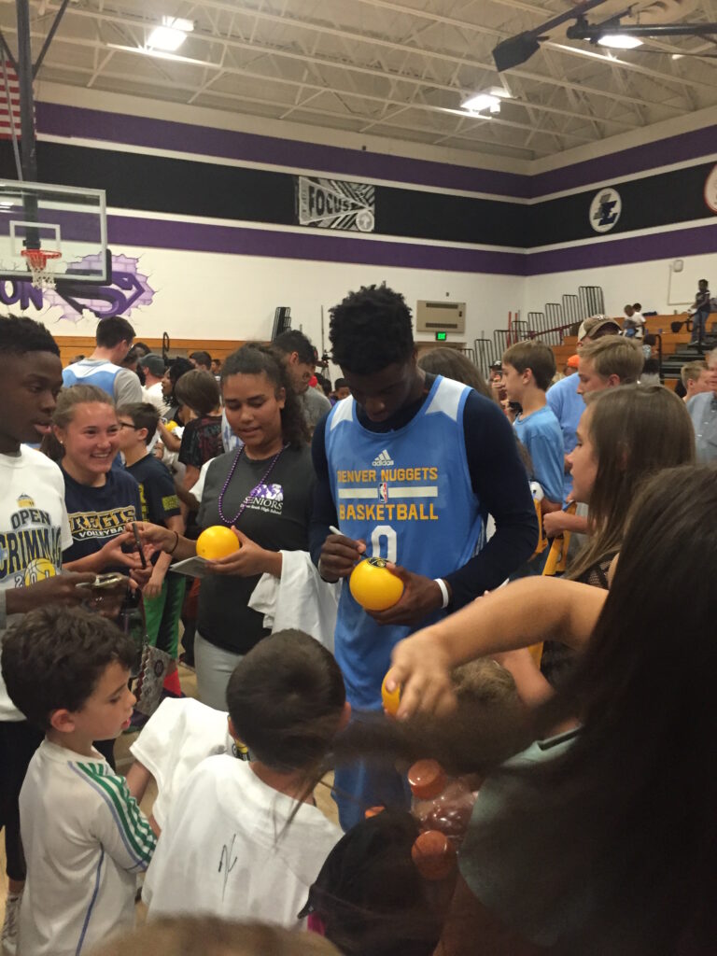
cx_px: 358
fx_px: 801
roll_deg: +0.1
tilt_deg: -9.1
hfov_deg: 48.2
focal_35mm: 29
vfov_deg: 61.7
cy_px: 478
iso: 250
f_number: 2.2
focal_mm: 4.15
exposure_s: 1/30
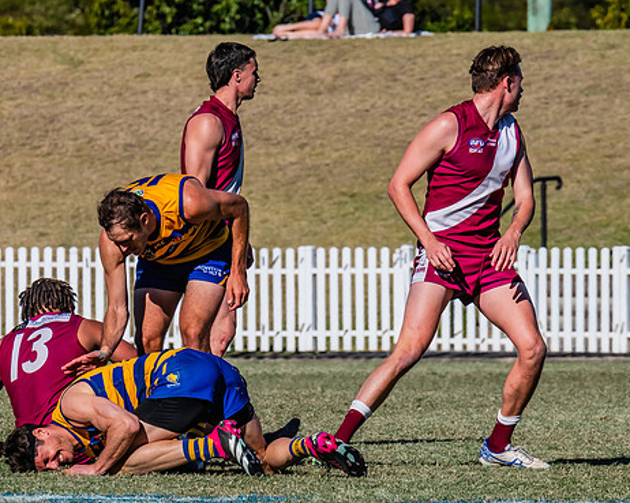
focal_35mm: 738
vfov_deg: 2.1
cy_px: 274
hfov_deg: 2.6
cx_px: 346
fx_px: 13752
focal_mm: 420
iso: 800
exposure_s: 1/1600
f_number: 14
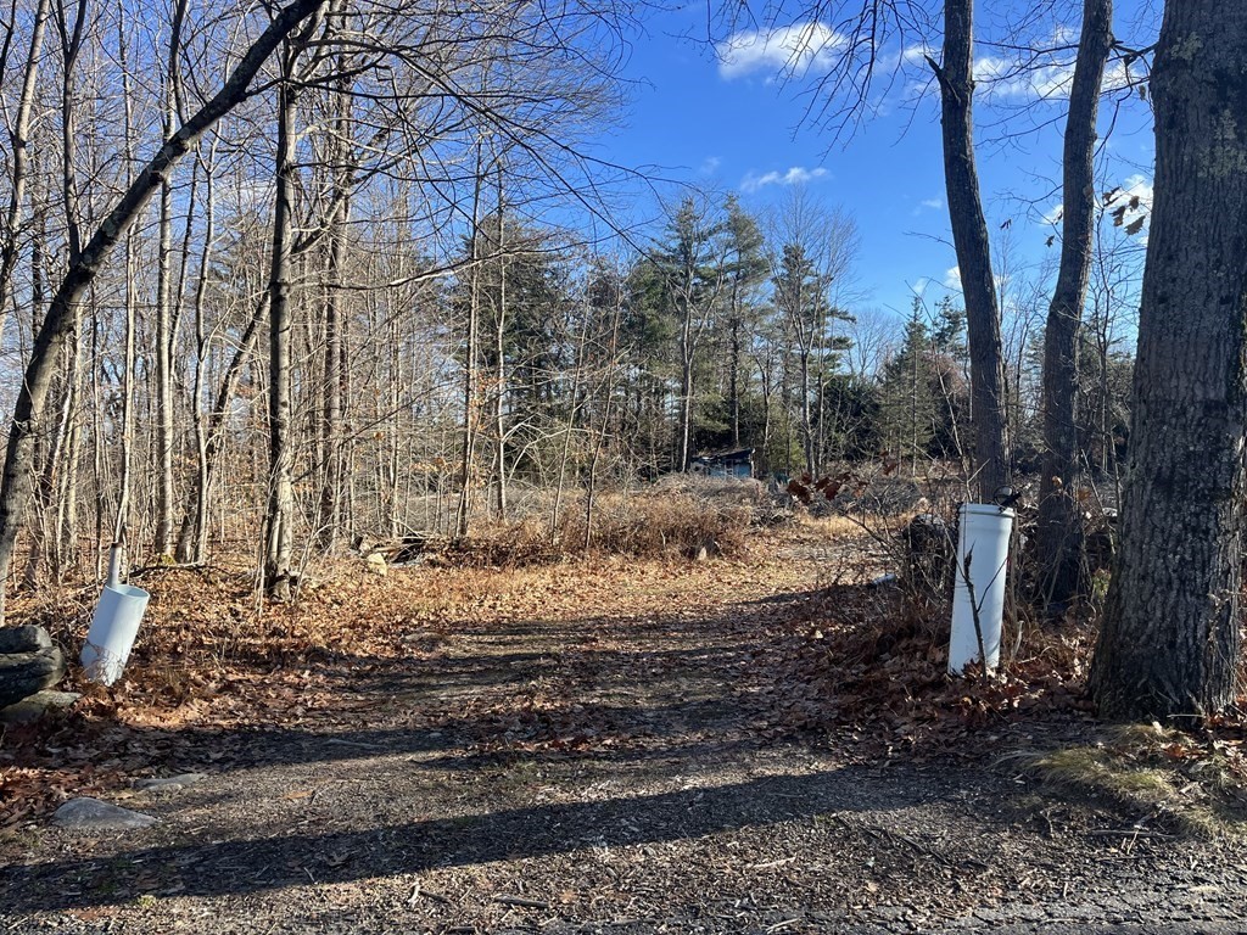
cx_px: 624
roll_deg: -0.9
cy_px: 468
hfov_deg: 67.3
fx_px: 937
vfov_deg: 53.1
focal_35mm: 26
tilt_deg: -1.6
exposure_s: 1/1086
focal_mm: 5.1
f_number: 1.6
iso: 50
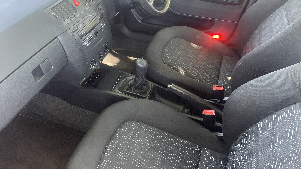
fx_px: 231
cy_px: 74
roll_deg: -0.5
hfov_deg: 66.1
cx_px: 148
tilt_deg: -42.5
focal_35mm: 29
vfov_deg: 40.1
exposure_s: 1/49
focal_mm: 4.2
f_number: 1.6
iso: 500
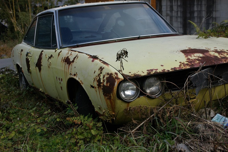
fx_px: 380
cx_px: 114
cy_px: 76
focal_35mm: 60
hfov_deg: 33.4
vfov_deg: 22.7
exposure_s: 1/350
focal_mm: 40
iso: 200
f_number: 8
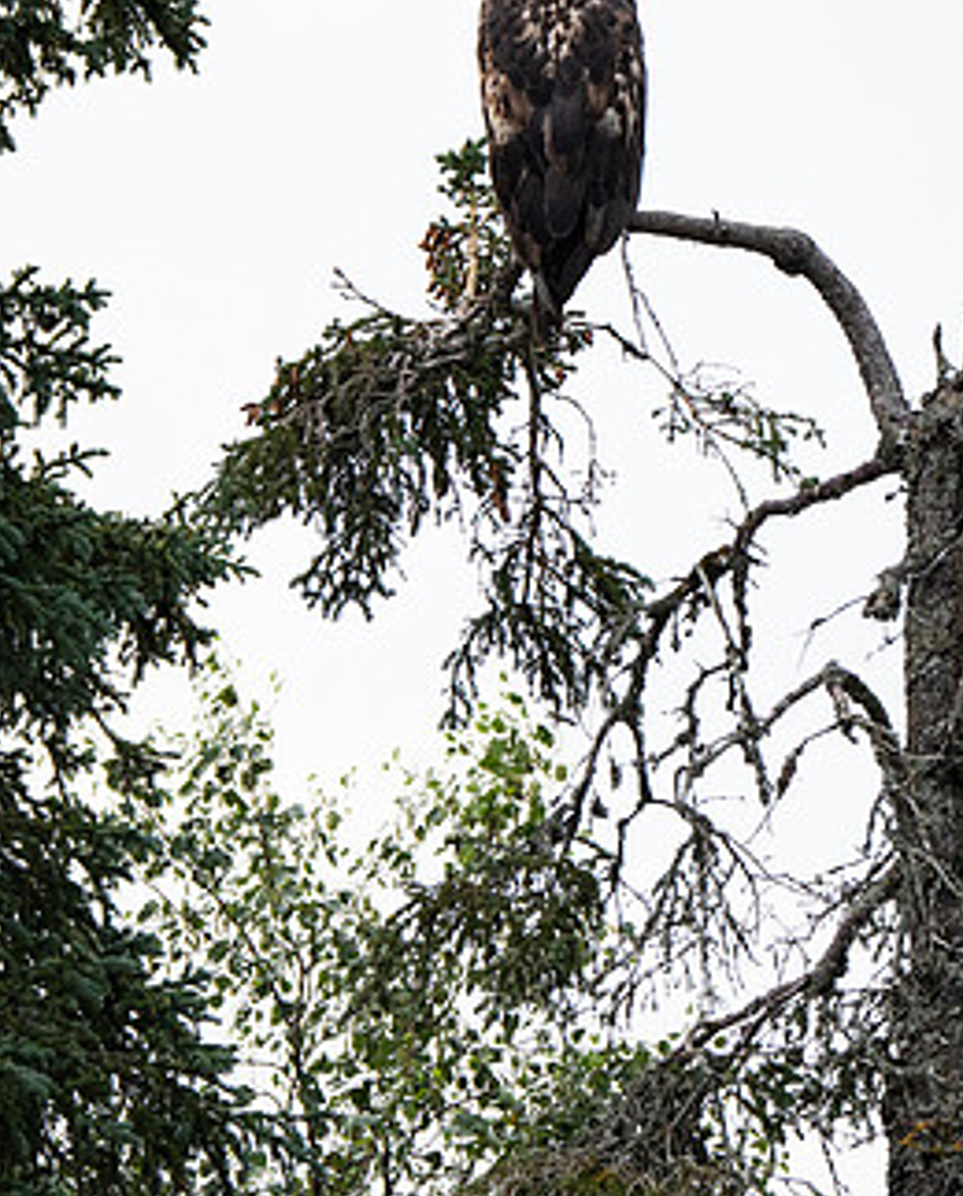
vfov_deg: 2.2
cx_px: 549
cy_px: 311
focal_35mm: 866
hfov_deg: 1.8
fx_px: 30737
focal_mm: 200
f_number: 4.5
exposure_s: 1/1600
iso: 800
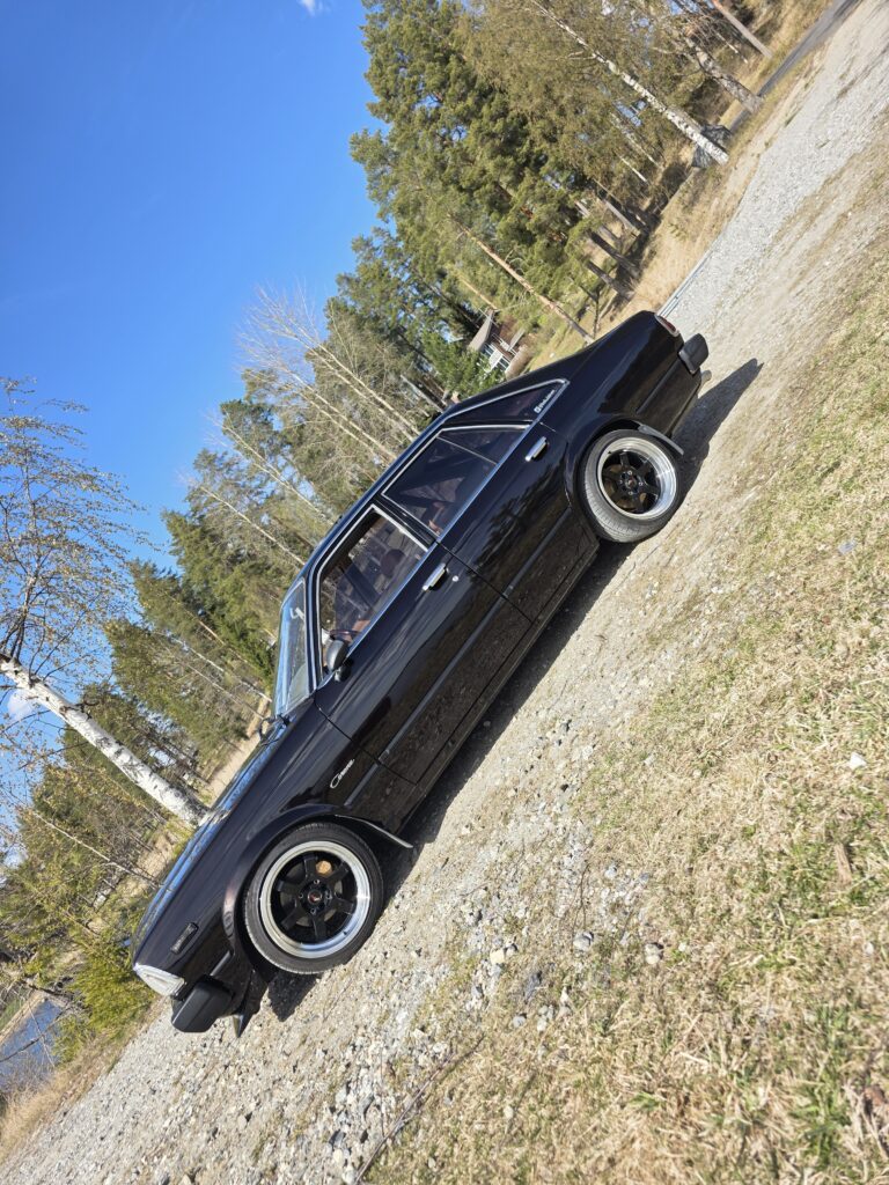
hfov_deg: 58.9
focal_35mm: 23
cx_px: 444
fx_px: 788
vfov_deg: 73.9
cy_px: 592
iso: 80
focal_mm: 6.3
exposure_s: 1/2805
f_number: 1.7
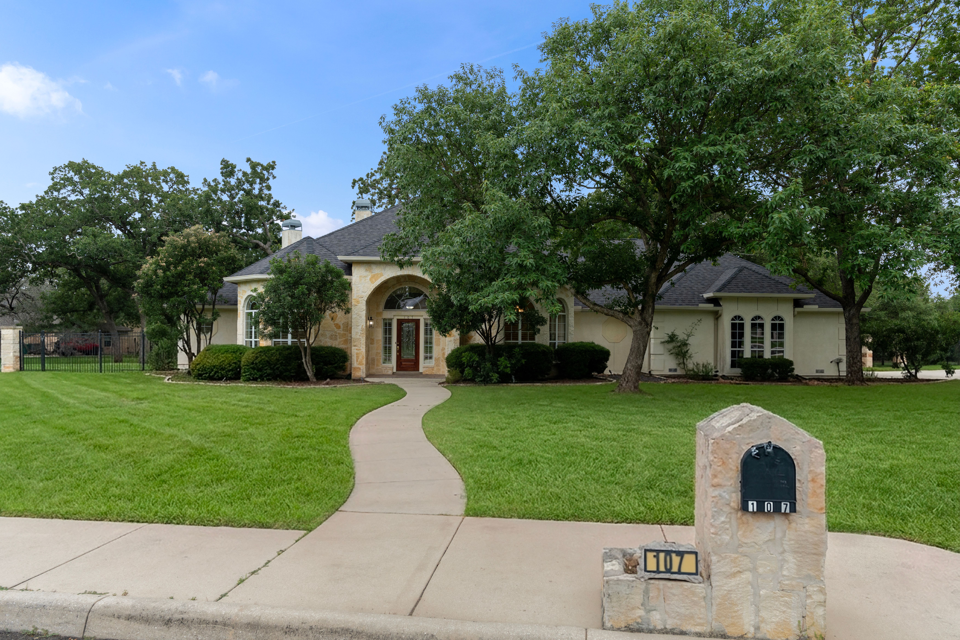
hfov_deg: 70.4
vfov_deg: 50.4
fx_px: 680
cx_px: 480
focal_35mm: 26
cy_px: 320
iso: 800
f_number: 8
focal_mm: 25.5
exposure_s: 1/320
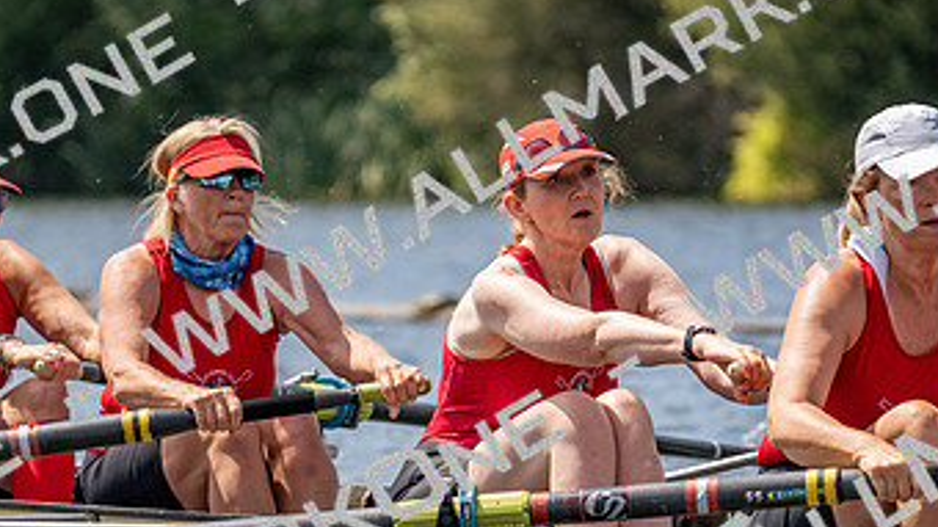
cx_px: 483
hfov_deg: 4.4
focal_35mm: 495
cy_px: 382
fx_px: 12308
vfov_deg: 2.5
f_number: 5.6
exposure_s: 1/2000
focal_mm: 277
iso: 320
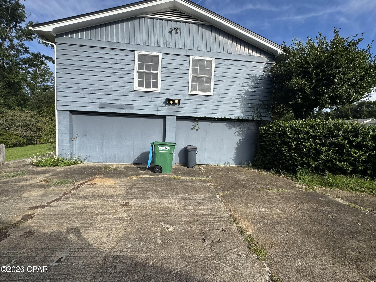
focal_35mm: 14
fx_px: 152
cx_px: 188
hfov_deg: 102.1
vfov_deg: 85.7
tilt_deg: -2.8
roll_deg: -3.4
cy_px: 141
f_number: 2.2
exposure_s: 1/2028
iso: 40
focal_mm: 2.22
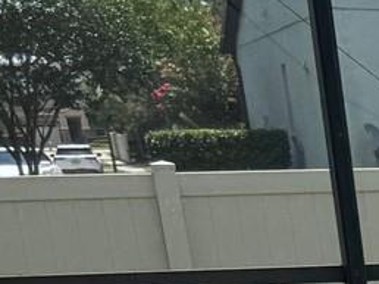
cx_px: 1091
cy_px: 727
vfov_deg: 8.8
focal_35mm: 149
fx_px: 1630
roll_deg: +0.1
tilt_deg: -21.0
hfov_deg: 10.2
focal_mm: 6.76
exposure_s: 1/3413
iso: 80
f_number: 1.78
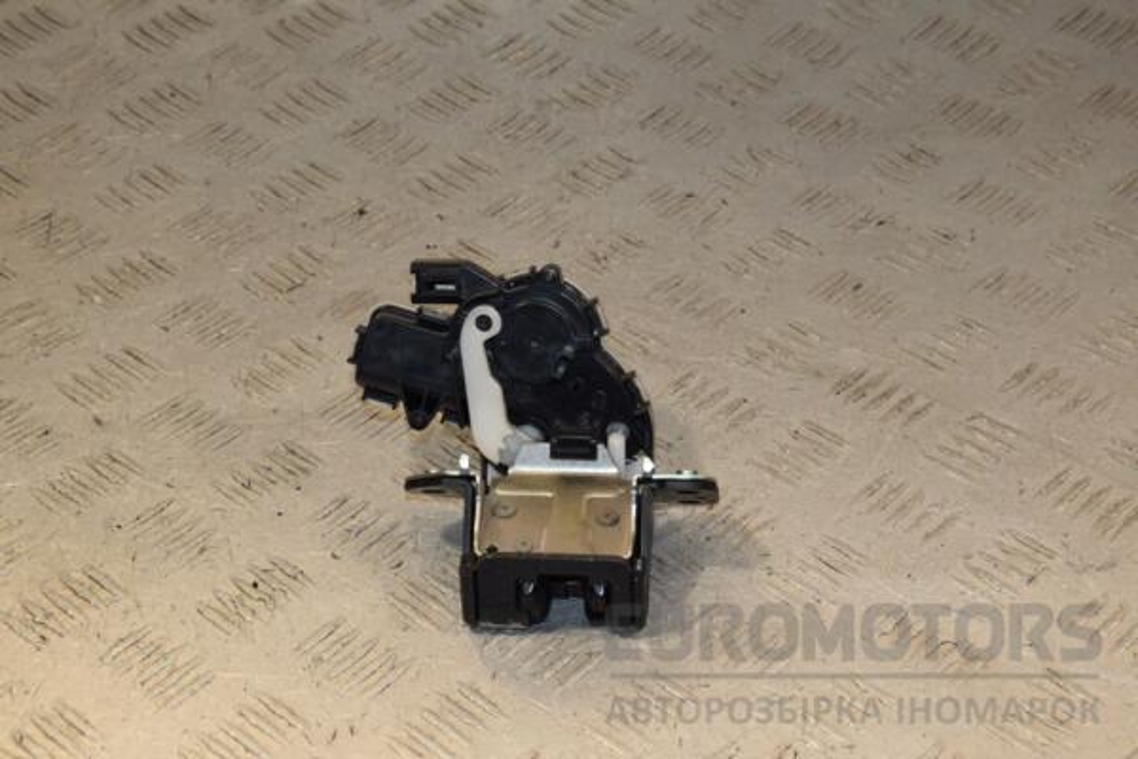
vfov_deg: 17.5
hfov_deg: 26.0
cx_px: 569
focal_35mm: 78
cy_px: 380
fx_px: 2465
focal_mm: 52
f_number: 9
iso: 800
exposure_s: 1/200
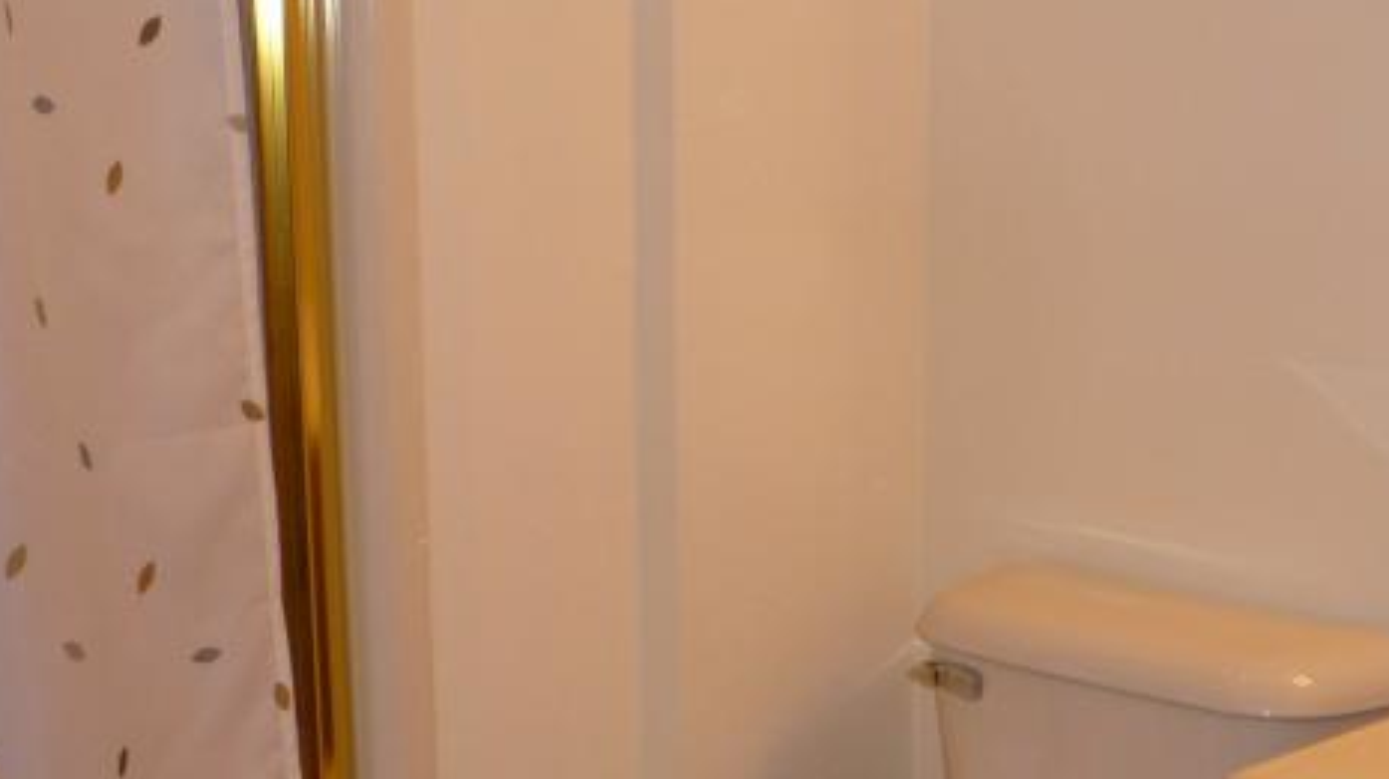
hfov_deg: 28.8
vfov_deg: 16.3
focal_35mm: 72
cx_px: 1078
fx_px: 2650
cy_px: 830
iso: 100
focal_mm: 5.2
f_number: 3.3
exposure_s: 1/30
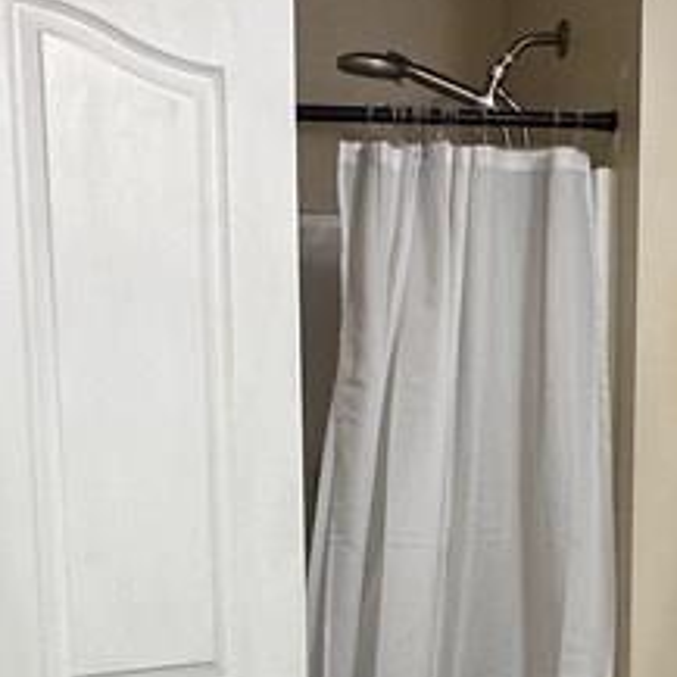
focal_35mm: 73
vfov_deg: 22.5
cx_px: 437
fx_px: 1615
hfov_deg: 23.6
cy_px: 727
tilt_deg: -12.1
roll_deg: +0.0
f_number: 2.2
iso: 160
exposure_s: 1/120
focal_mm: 2.22
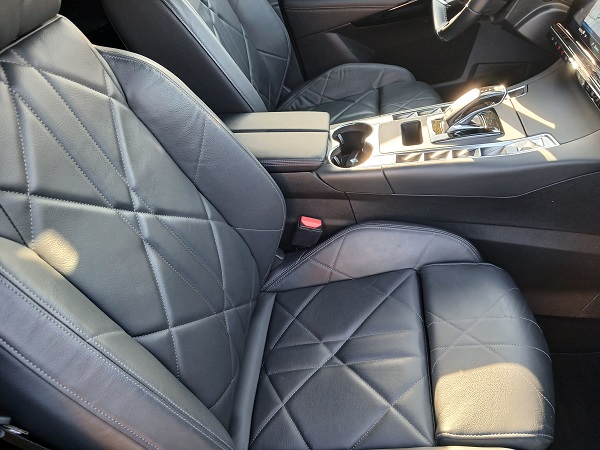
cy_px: 225
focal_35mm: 27
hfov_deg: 65.3
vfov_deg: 51.4
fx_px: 468
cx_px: 300
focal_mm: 3.98
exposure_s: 1/50
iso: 100
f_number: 1.8
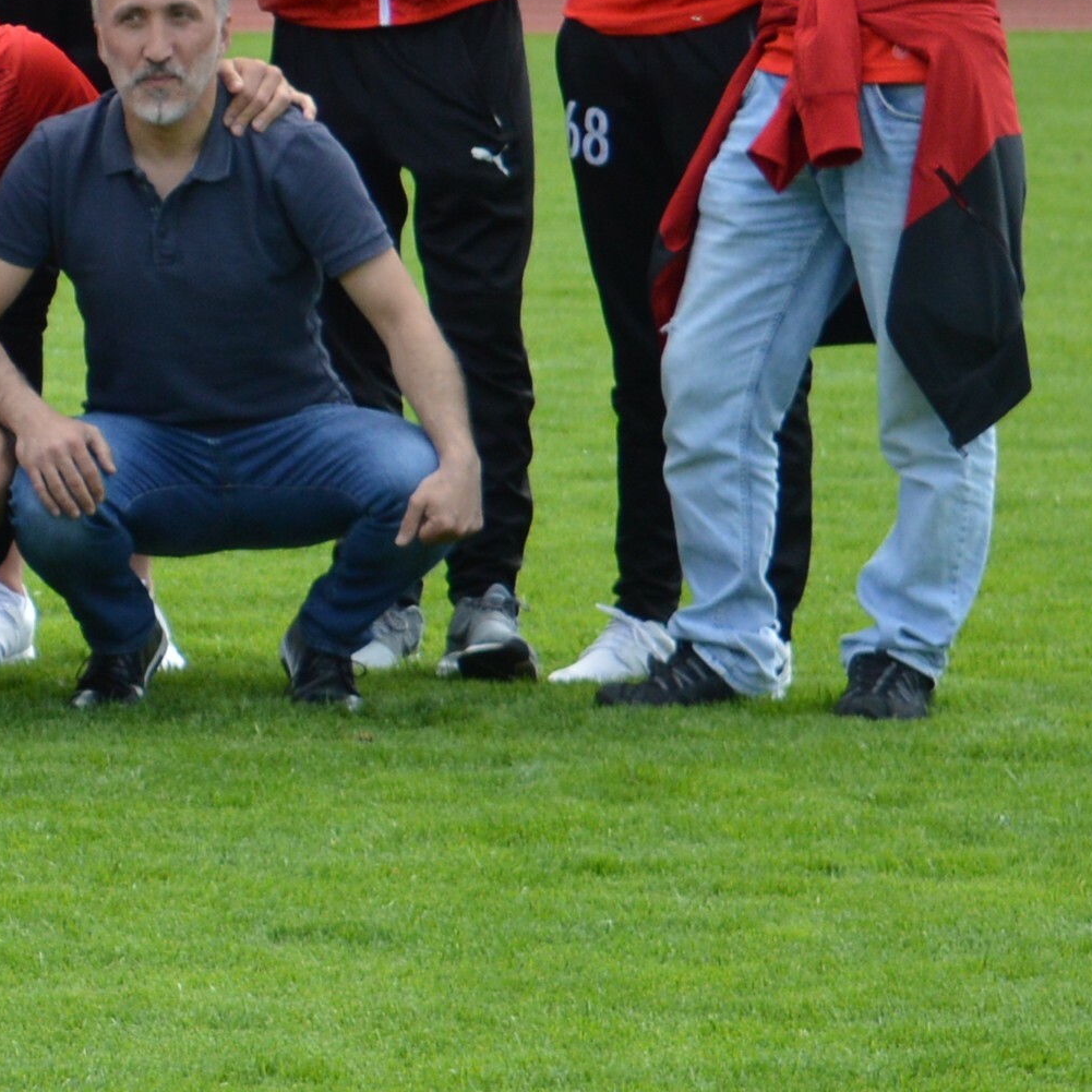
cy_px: 355
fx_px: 11275
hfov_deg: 5.4
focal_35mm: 316
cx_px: -1208
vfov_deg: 5.5
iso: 400
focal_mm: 55
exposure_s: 1/1000
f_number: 4.5
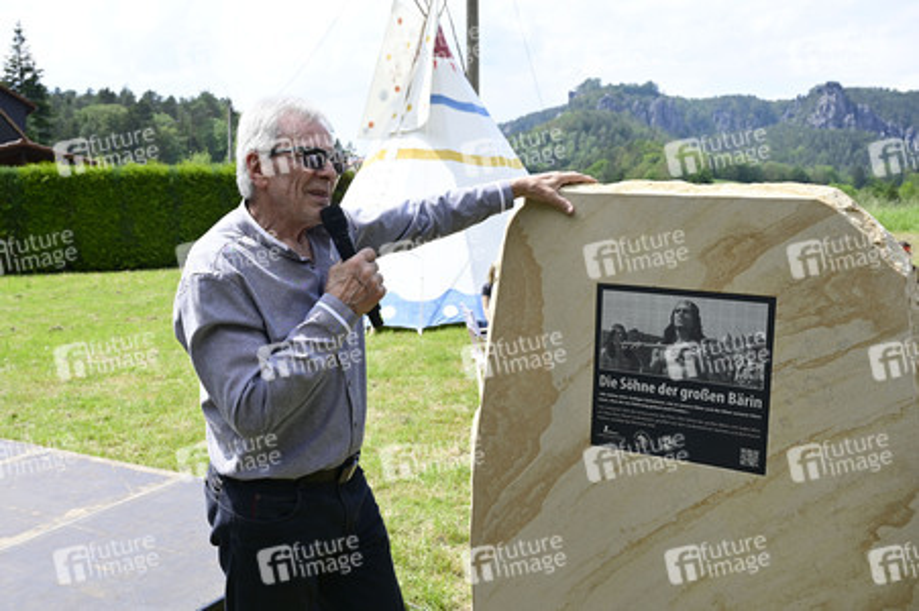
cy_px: 306
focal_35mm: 30
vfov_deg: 43.5
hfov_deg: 62.0
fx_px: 765
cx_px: 460
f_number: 6.3
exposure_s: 1/250
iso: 100
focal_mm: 30
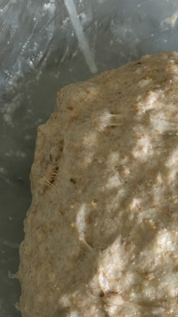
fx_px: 420
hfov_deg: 23.1
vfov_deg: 40.8
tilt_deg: -71.9
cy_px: 213
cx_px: 174
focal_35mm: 50
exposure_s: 1/30
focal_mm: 4.15
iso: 125
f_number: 2.2
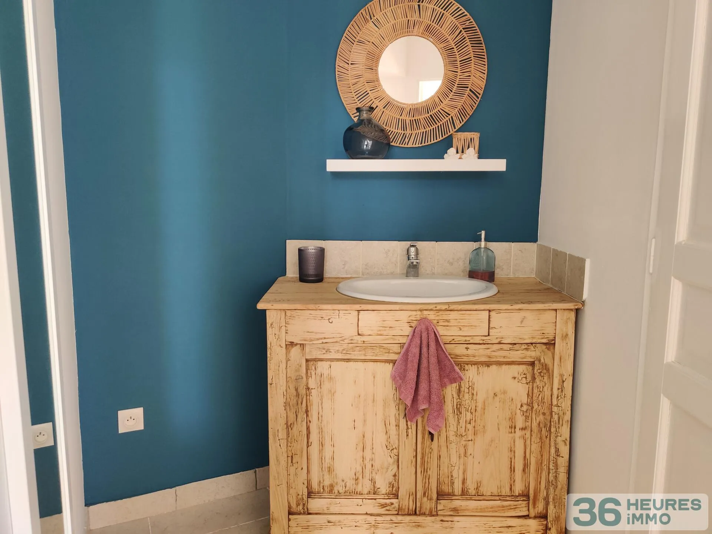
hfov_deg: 65.3
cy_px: 267
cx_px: 356
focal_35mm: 27
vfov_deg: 51.4
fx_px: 555
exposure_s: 1/50
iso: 320
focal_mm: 4.75
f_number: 1.65
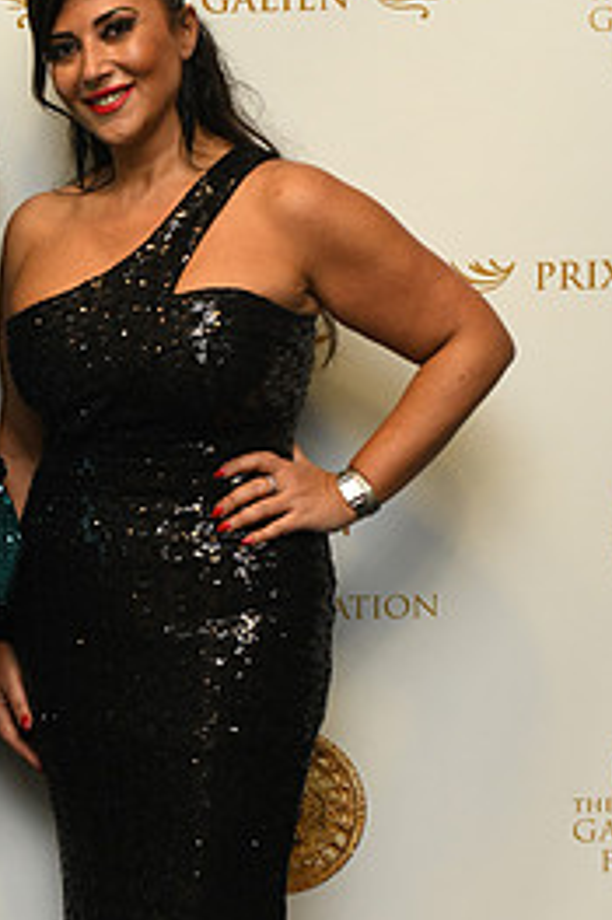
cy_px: 486
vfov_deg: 19.3
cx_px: -37
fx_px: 2706
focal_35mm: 106
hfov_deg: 12.7
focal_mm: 48
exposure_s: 1/125
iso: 2000
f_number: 5.6
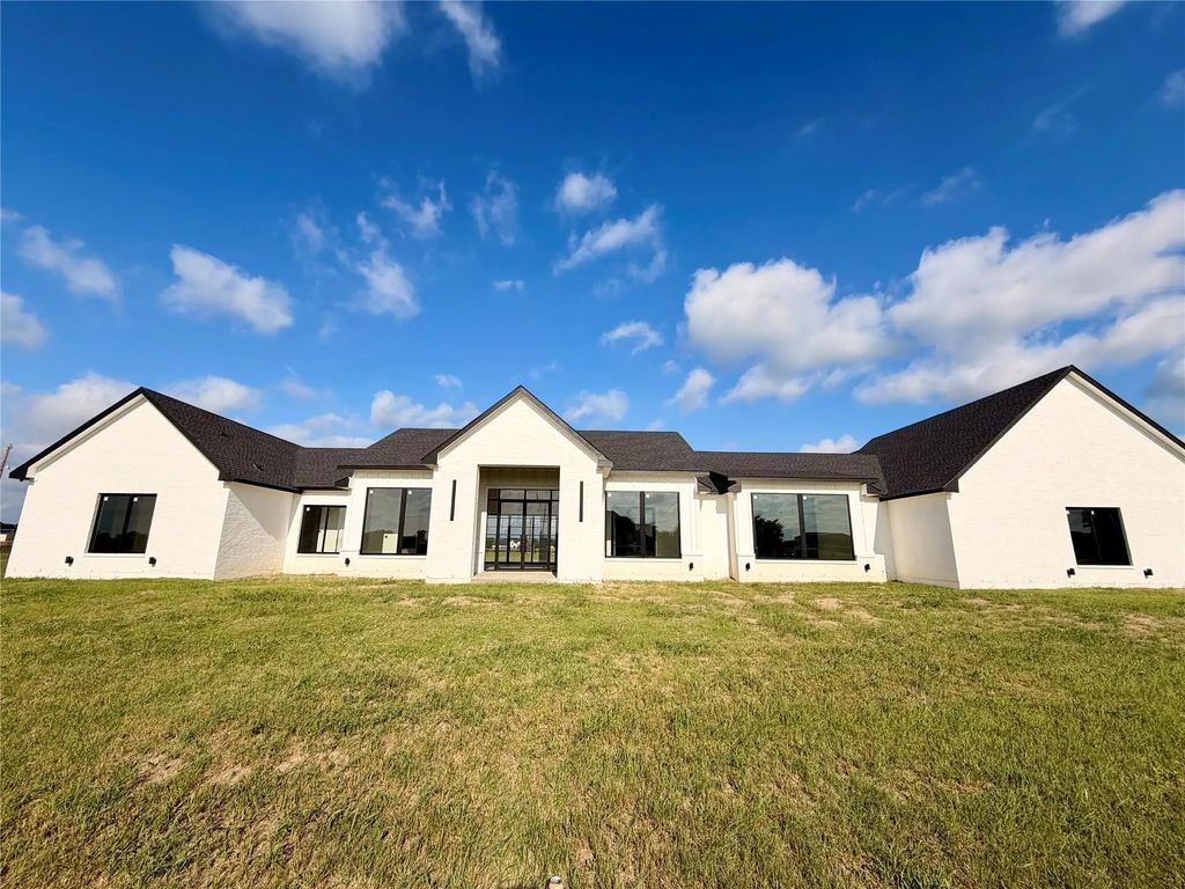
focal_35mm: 14
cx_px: 592
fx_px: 479
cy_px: 444
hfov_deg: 102.1
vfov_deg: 85.7
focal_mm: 2.22
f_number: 2.2
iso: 20
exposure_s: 1/1534
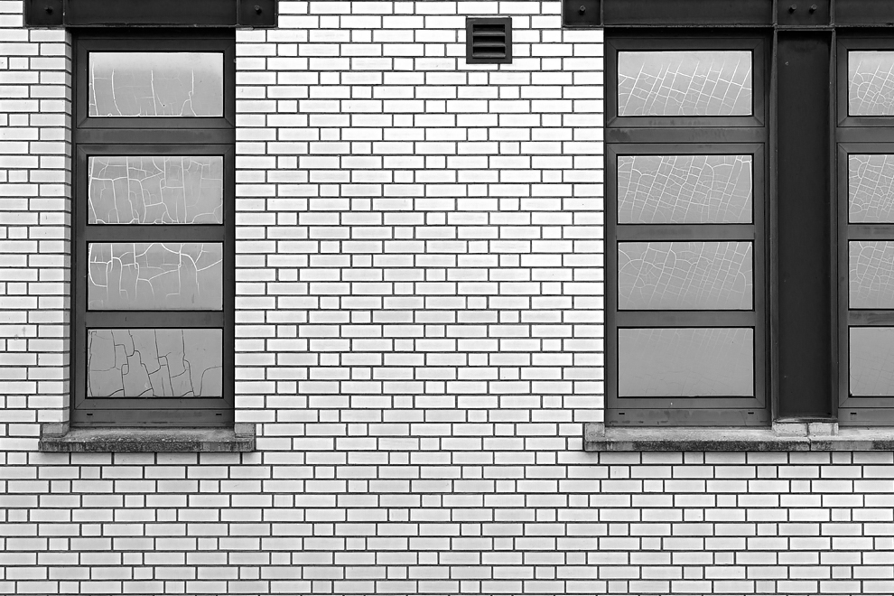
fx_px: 993
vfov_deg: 33.4
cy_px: 263
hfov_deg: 48.2
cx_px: 534
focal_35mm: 40
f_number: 9
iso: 200
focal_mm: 22
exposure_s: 1/250
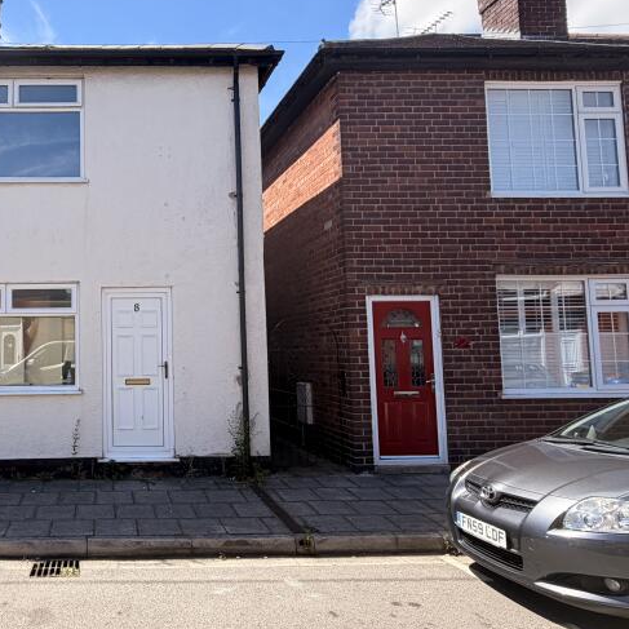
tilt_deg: +5.7
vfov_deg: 60.9
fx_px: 535
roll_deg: +1.0
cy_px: 311
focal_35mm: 26
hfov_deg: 55.9
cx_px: 112
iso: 40
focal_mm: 2.22
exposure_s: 1/694
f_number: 2.2
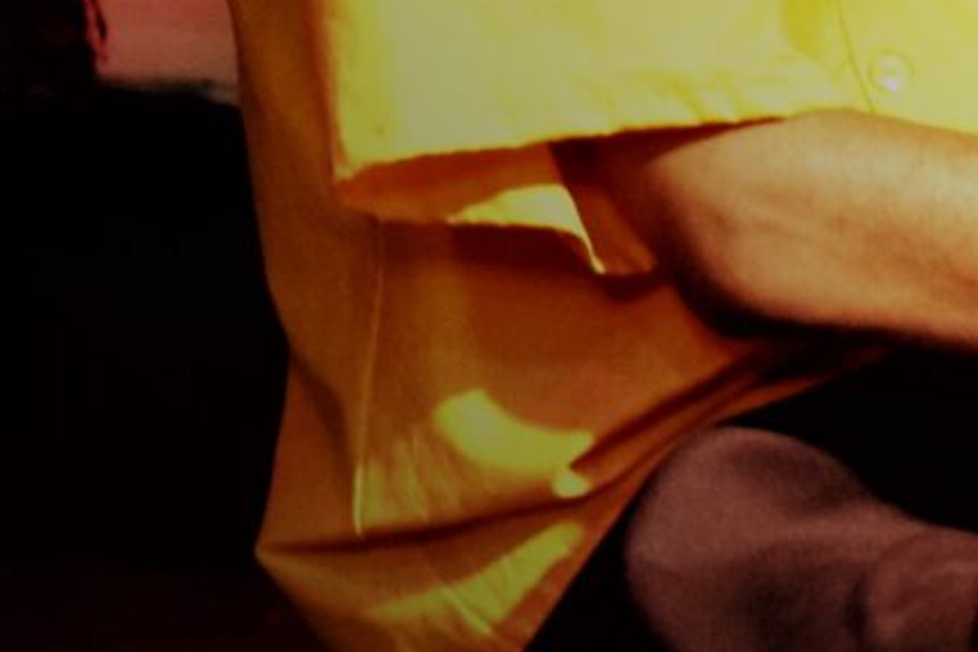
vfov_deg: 2.6
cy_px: -782
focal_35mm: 516
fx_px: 14017
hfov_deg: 3.9
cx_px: 2454
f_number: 4.5
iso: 3200
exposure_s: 1/30
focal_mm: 58
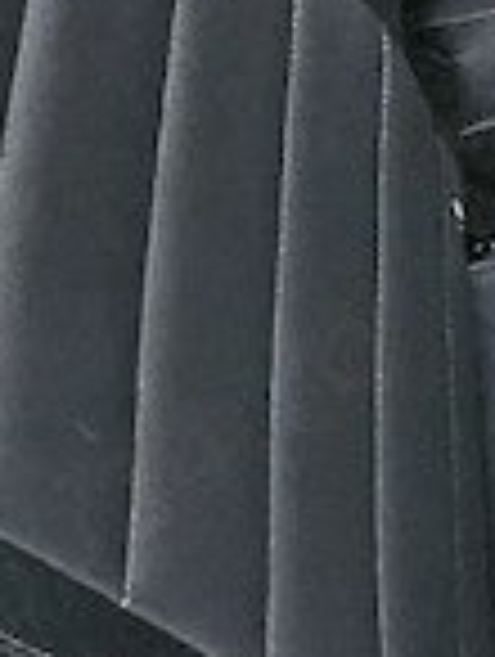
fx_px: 2395
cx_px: 976
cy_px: -68
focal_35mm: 126
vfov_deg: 15.2
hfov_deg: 10.8
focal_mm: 5.4
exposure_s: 1/16.7
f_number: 1.8
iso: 2000
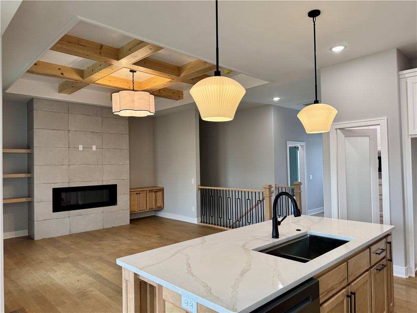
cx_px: 208
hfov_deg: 71.6
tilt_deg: +1.2
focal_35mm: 24
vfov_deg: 56.8
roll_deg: +0.9
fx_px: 289
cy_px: 156
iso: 100
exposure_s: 1/120
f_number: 1.78
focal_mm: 6.76
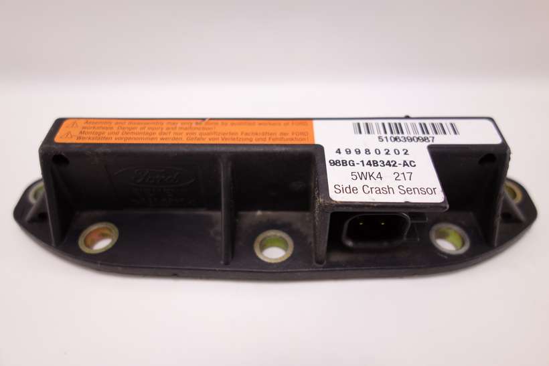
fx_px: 427
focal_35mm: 28
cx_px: 274
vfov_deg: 46.4
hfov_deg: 65.5
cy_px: 183
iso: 125
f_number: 2.2
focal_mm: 10.4
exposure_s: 1/100
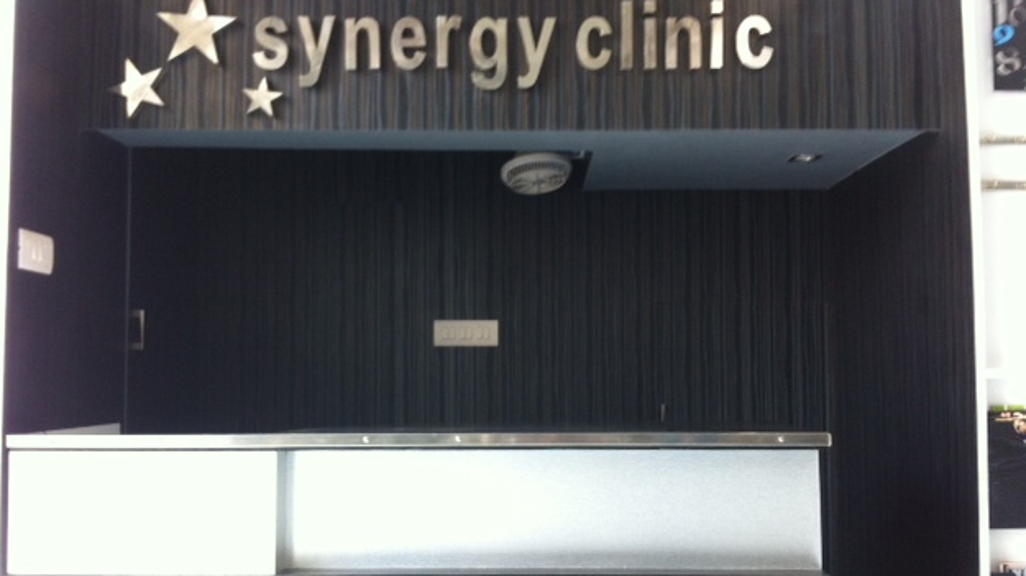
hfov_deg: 51.6
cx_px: 517
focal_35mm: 39
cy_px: 312
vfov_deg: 30.4
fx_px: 1061
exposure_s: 1/15
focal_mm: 3.85
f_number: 2.8
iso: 100
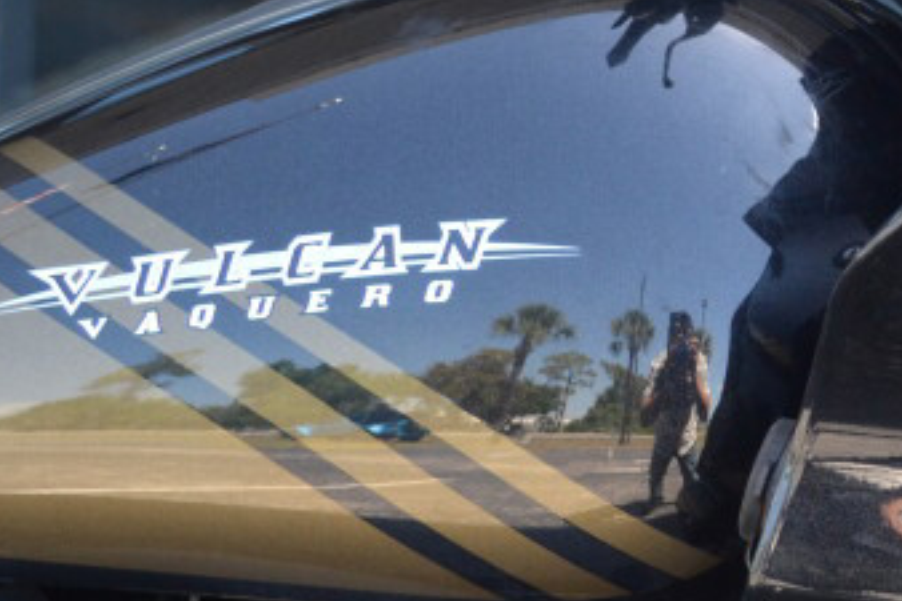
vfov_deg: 7.6
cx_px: 1145
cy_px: 248
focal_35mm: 181
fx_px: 4533
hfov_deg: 11.1
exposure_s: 1/125
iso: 360
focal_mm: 34
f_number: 5.6
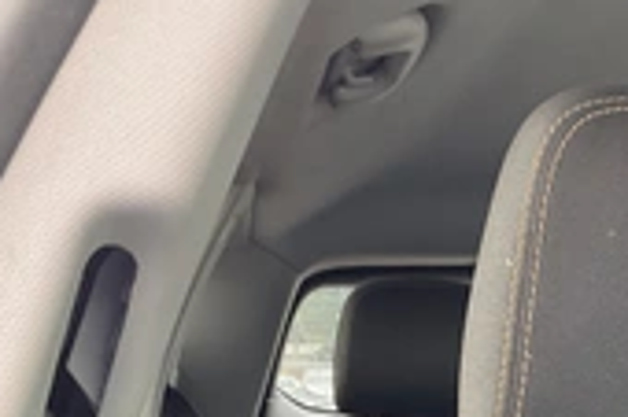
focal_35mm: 71
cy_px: 391
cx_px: 621
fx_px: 1237
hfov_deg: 27.0
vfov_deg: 18.8
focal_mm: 3
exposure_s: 1/60
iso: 80
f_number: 1.8
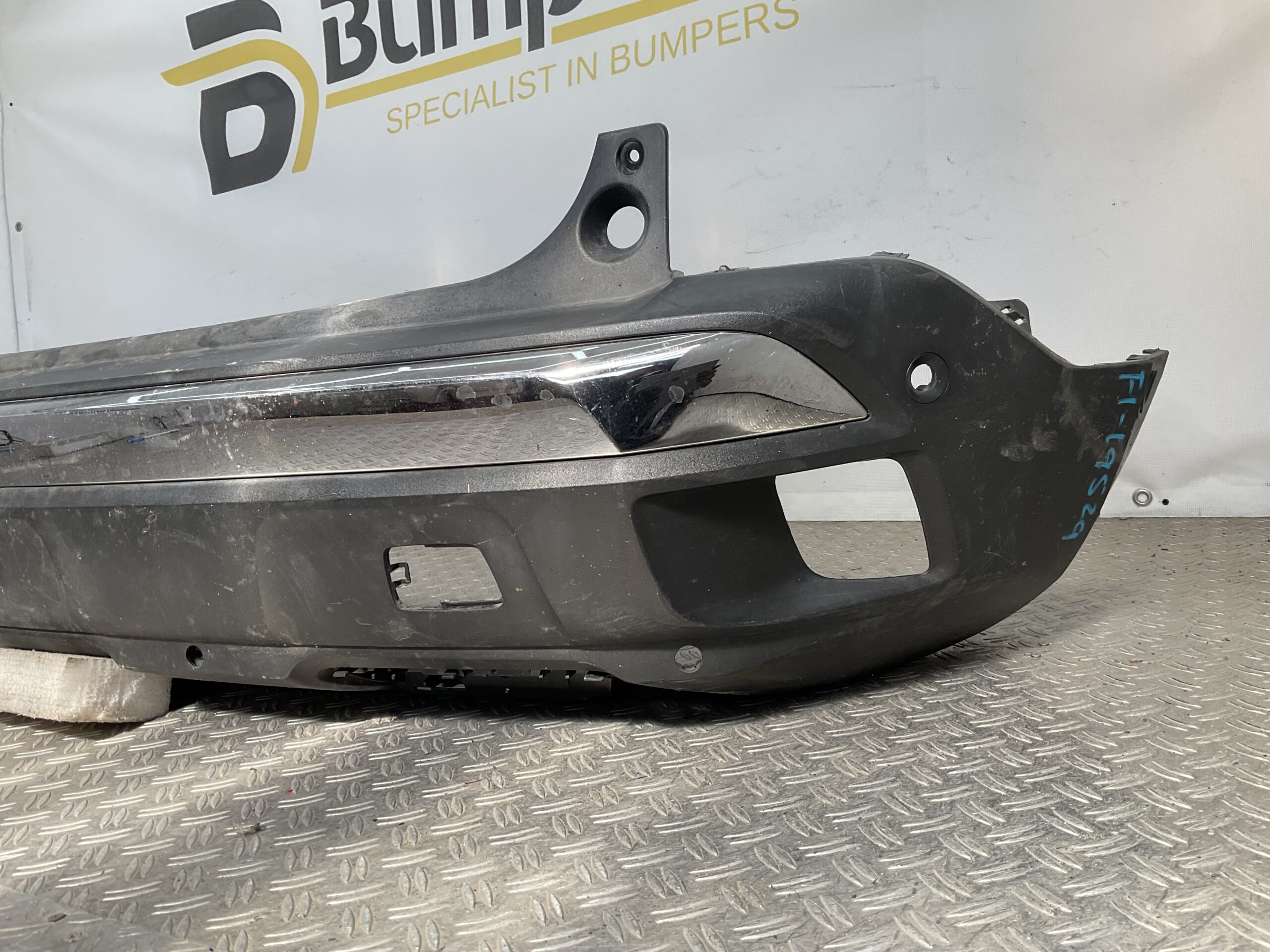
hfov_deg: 61.7
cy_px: 476
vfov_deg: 48.2
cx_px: 635
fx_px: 1064
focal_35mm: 29
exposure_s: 1/265
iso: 16
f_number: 1.8
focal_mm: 3
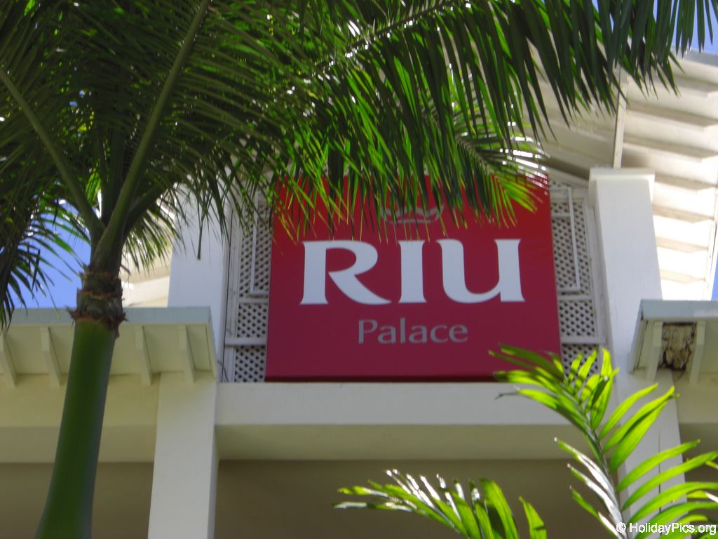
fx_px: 2365
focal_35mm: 114
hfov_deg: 17.3
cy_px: 270
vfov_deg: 13.0
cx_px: 359
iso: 64
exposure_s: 1/200
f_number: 5.2
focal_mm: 18.6
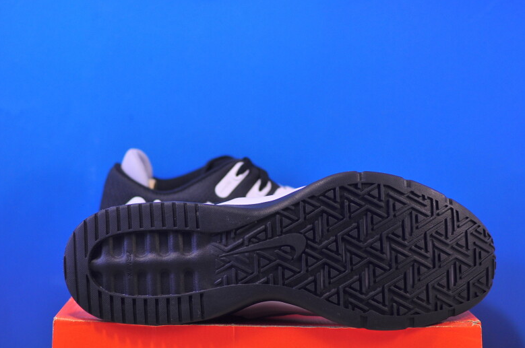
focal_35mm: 77
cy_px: 177
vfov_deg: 17.7
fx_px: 1121
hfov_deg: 26.4
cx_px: 263
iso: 250
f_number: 2.2
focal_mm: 50
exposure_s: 1/320
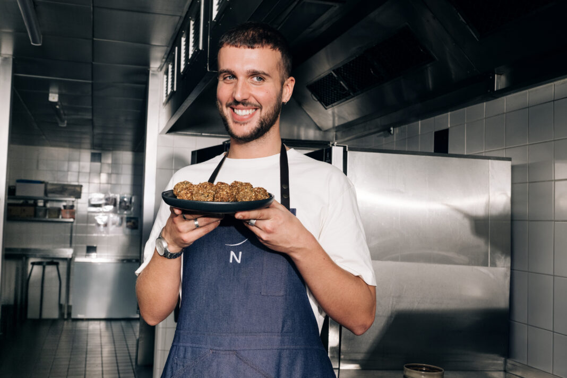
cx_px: 284
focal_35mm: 40
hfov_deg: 48.5
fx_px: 630
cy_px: 189
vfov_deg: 33.4
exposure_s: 1/200
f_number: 8
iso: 400
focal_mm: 40
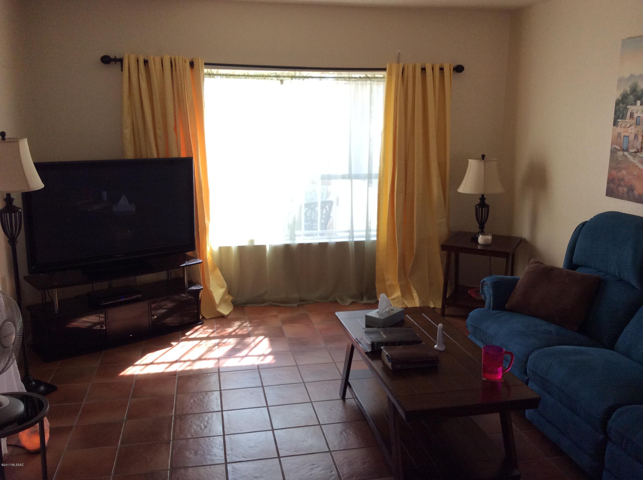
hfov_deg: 55.4
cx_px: 322
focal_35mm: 33
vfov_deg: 42.8
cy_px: 240
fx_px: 612
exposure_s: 1/120
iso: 64
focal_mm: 3.3
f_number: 2.4
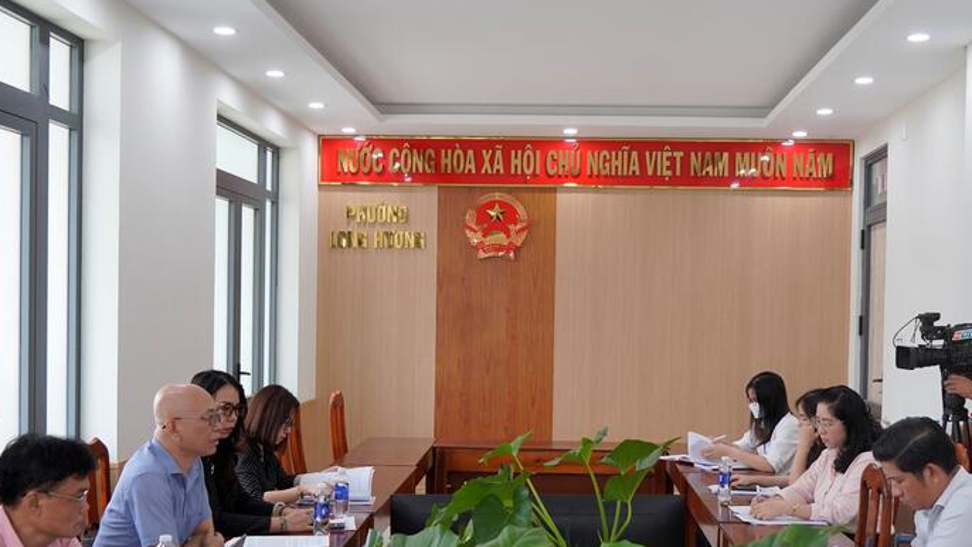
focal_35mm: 44
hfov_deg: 46.4
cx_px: 500
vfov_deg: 27.0
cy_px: 346
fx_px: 1134
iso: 500
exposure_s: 1/160
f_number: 4
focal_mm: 24
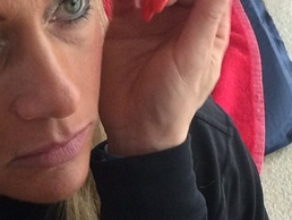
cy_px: 200
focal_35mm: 115
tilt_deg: -52.5
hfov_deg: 17.1
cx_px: 155
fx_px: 971
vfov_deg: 12.8
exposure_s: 1/33
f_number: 2.2
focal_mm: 4.15
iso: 200
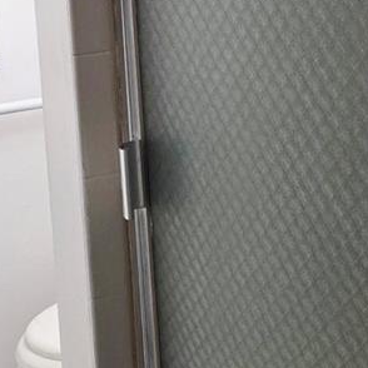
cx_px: 75
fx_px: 998
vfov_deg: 20.7
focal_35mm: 83
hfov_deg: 20.7
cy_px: 81
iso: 250
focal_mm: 6.3
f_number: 1.7
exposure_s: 1/120
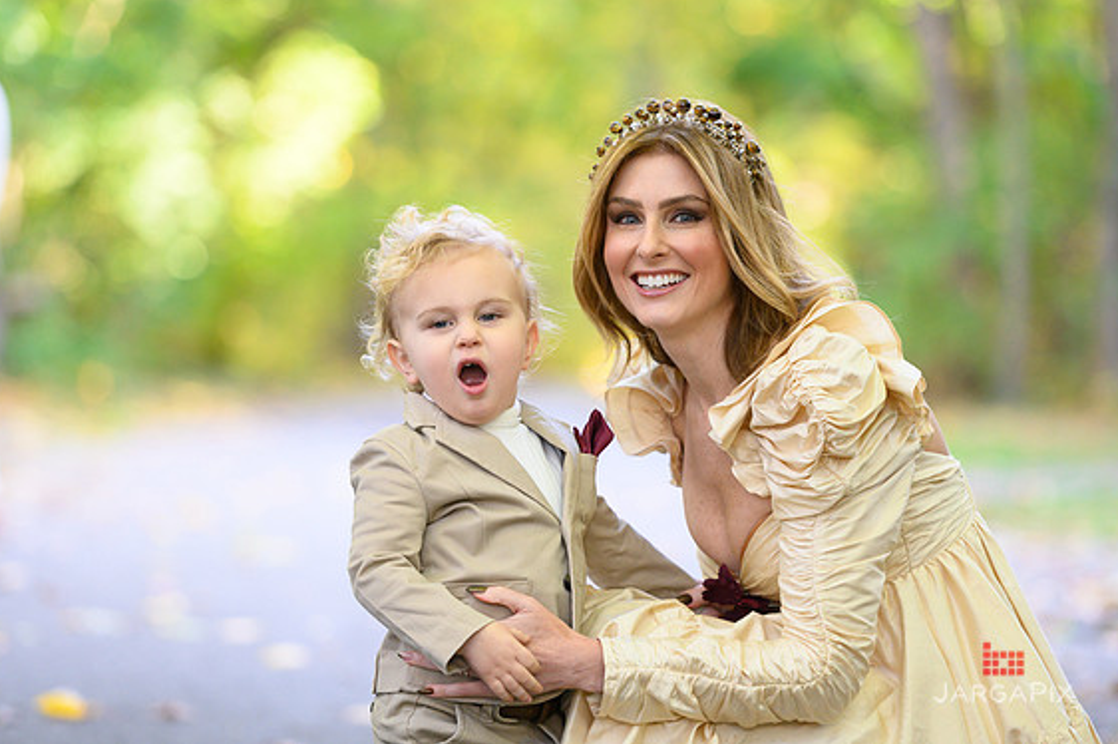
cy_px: 362
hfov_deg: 12.5
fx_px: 5121
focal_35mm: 165
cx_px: 547
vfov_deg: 8.3
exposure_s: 1/200
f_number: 3.2
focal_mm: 160
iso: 1600
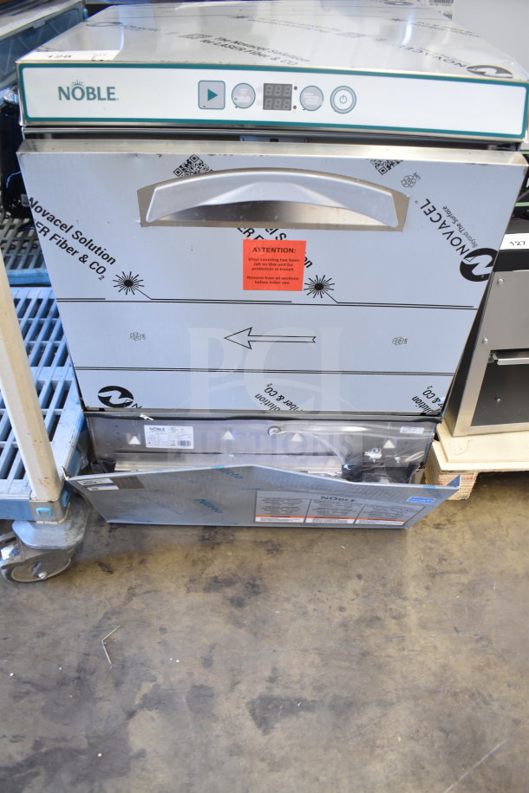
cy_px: 396
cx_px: 264
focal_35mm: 27
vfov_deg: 67.4
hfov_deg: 47.9
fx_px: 595
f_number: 3.5
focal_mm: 18
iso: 560
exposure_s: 1/30
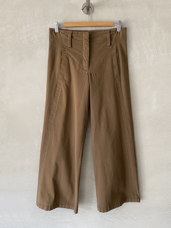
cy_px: 114
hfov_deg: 53.1
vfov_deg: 67.3
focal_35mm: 26
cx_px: 86
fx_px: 171
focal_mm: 4.25
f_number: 1.8
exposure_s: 1/64
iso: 125
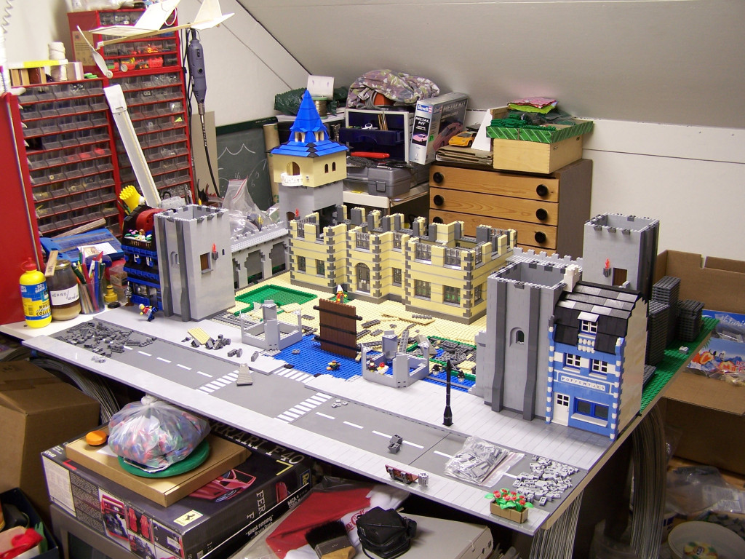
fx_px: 818
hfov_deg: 49.0
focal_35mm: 38
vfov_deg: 37.7
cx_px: 372
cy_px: 280
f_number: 2.8
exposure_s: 1/6
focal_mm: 6.3
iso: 80
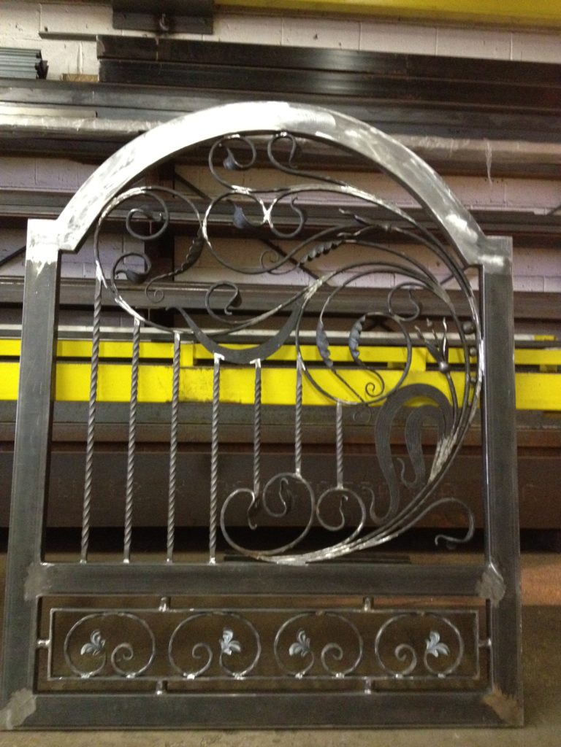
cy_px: 374
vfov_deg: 52.6
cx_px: 280
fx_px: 756
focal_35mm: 35
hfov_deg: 40.7
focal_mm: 4.28
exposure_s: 1/15
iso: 640
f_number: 2.4
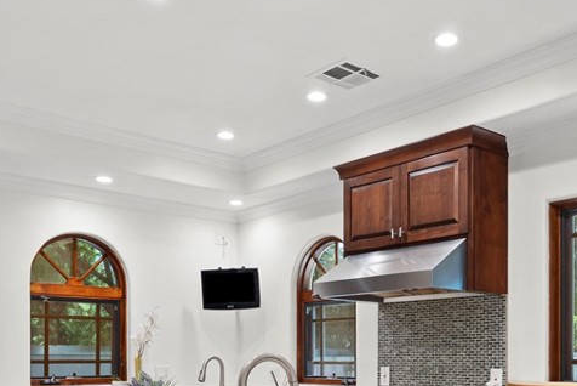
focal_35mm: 43
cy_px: 348
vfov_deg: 29.9
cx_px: 341
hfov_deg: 45.2
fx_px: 690
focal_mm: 20
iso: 250
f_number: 8
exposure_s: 1
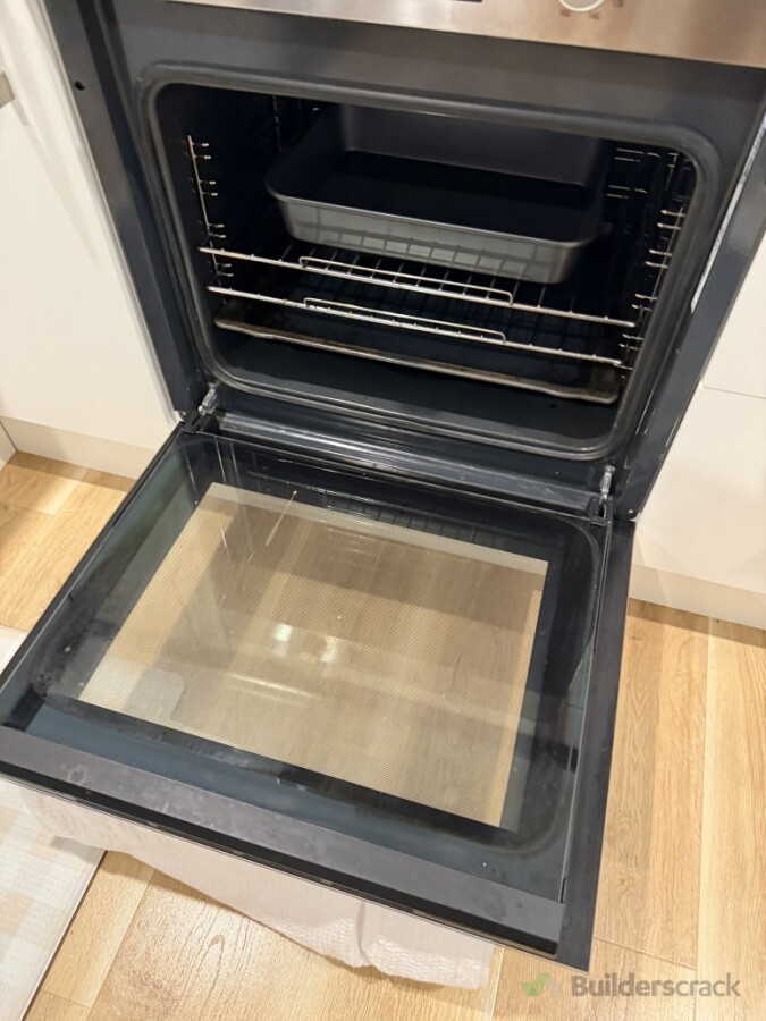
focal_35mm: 24
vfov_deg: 71.6
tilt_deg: -50.4
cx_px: 383
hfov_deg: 56.8
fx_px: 708
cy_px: 510
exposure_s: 1/50
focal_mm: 6.76
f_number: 1.78
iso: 500
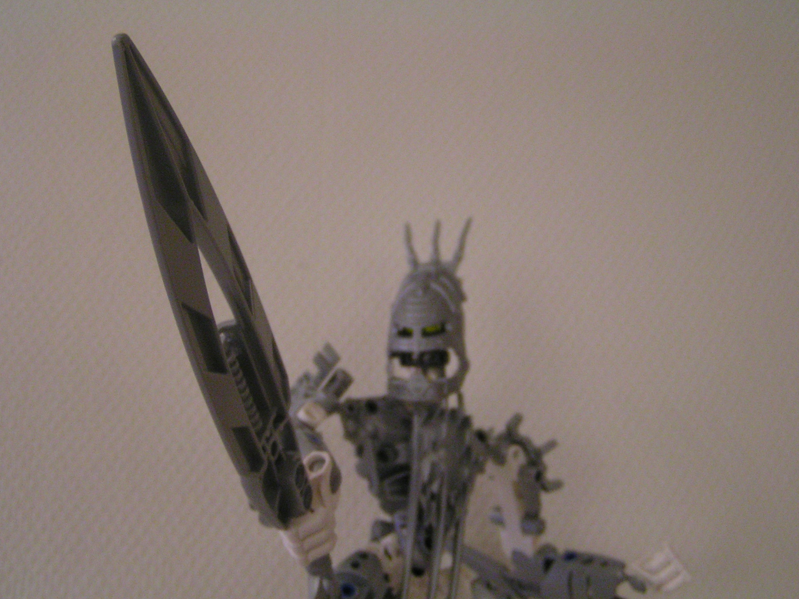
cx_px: 388
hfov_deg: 43.9
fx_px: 992
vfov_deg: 33.6
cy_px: 306
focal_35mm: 43
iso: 200
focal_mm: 5.8
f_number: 2.8
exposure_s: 1/25
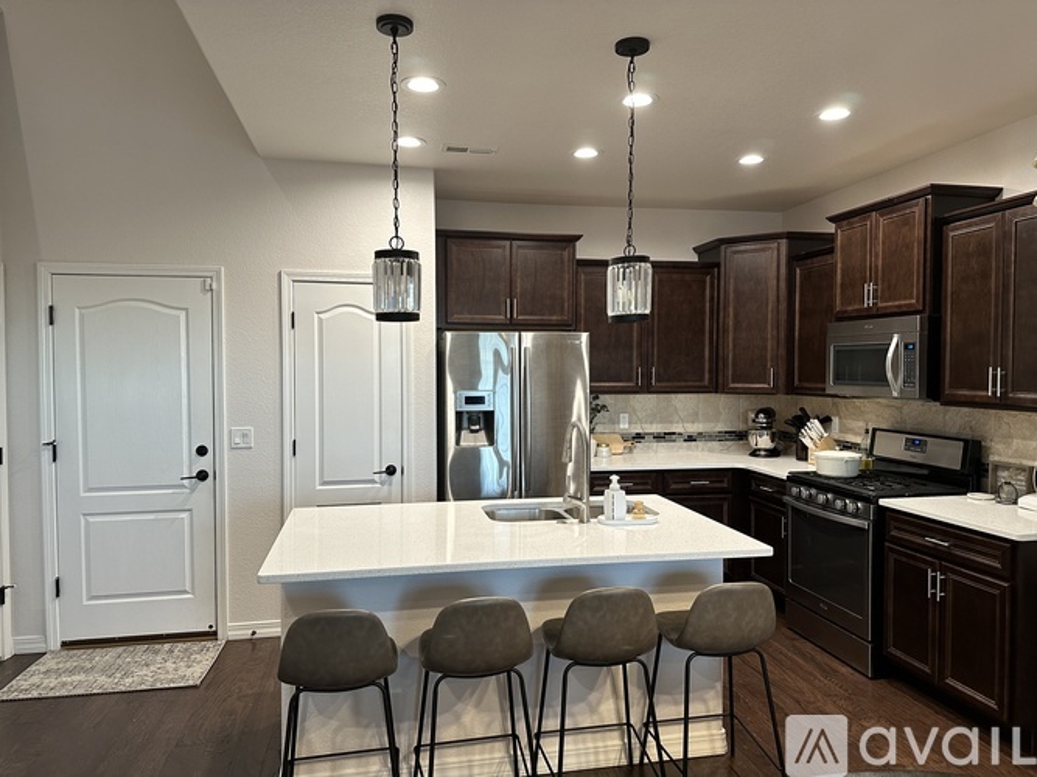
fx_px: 719
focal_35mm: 24
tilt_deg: -2.0
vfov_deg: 56.8
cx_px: 518
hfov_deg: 71.6
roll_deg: -0.2
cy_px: 388
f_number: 1.78
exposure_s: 1/120
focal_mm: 6.86
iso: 200
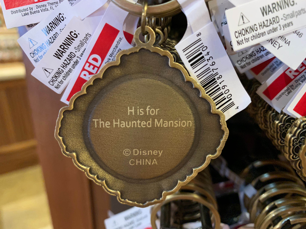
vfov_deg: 53.1
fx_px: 230
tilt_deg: -21.1
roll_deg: -2.7
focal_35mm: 26
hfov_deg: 67.3
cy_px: 114
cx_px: 153
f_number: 1.8
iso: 640
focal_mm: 4.25
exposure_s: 1/30
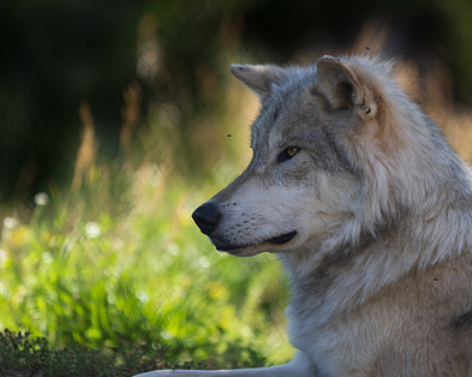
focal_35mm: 693
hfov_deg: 2.8
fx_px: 9676
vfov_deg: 2.2
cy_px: 183
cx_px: 293
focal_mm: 500
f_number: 5.6
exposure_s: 1/1000
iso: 800
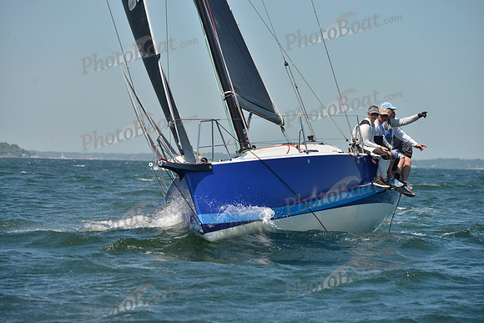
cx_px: 242
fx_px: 2689
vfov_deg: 6.9
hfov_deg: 10.3
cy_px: 162
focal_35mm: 200
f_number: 8
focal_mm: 200
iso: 280
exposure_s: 1/1250
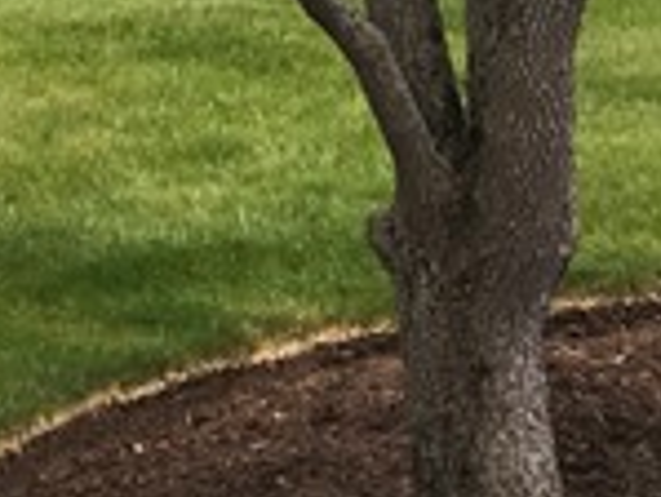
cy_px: -612
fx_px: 3803
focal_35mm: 199
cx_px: -1167
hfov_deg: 8.6
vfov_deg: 7.1
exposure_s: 1/769
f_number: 2.2
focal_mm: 4.15
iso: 25
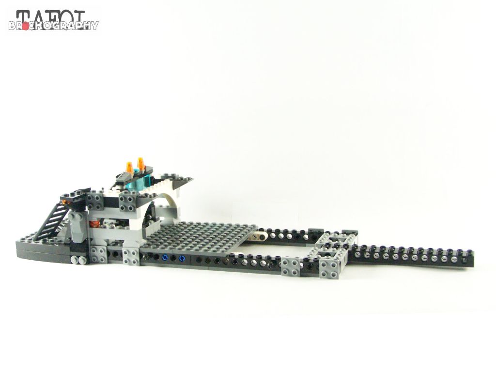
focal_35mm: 51
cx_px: 248
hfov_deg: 37.5
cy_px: 186
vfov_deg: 28.6
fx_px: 731
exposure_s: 1/60
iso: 400
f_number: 4
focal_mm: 8.5
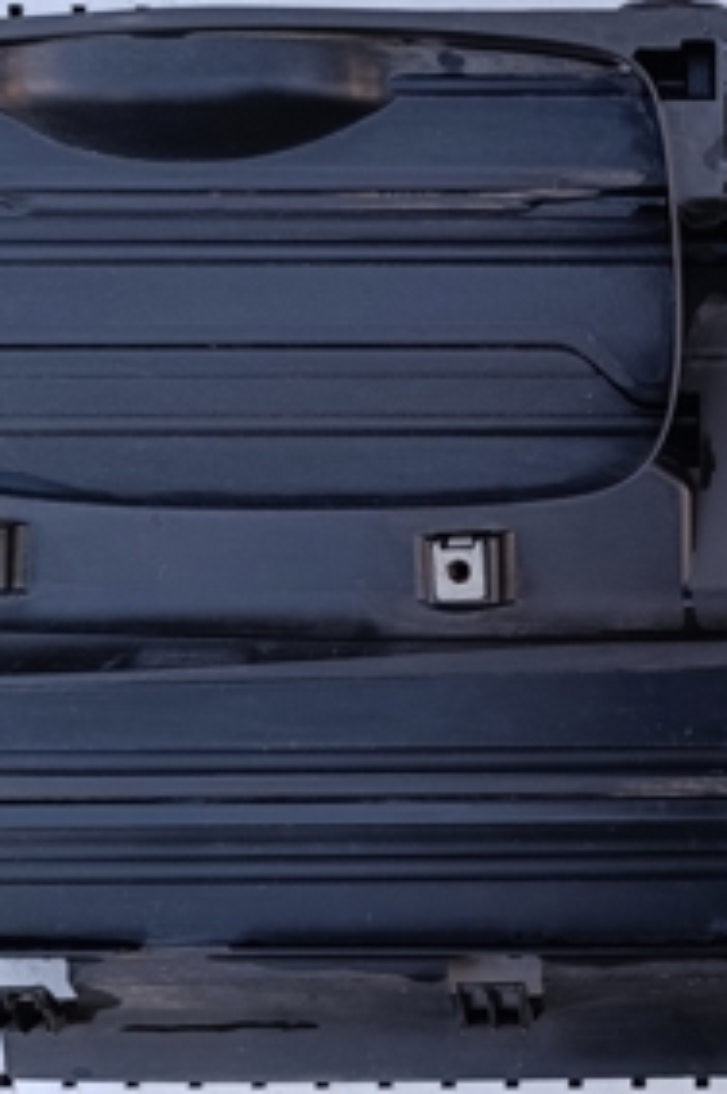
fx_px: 1640
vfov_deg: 36.9
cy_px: 537
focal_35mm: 54
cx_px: 806
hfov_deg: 23.4
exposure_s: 1/100
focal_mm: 6.14
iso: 64
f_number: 1.6
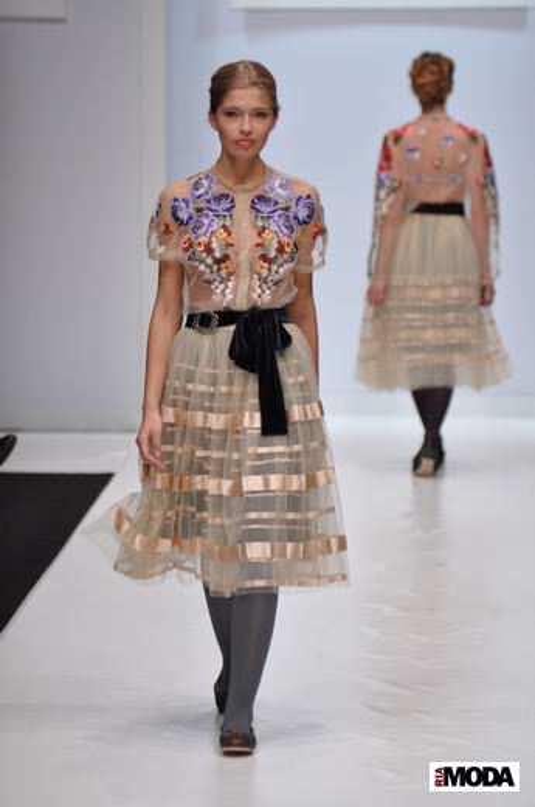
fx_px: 4864
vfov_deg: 9.5
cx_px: 268
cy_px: 404
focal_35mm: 218
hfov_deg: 6.3
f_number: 3.5
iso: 640
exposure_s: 1/250
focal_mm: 145
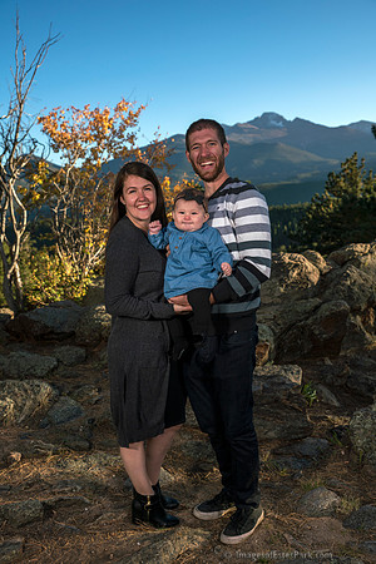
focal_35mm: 35
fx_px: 548
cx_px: 188
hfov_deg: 37.9
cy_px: 282
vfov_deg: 54.4
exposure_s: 1/320
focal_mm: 35
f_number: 5
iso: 100
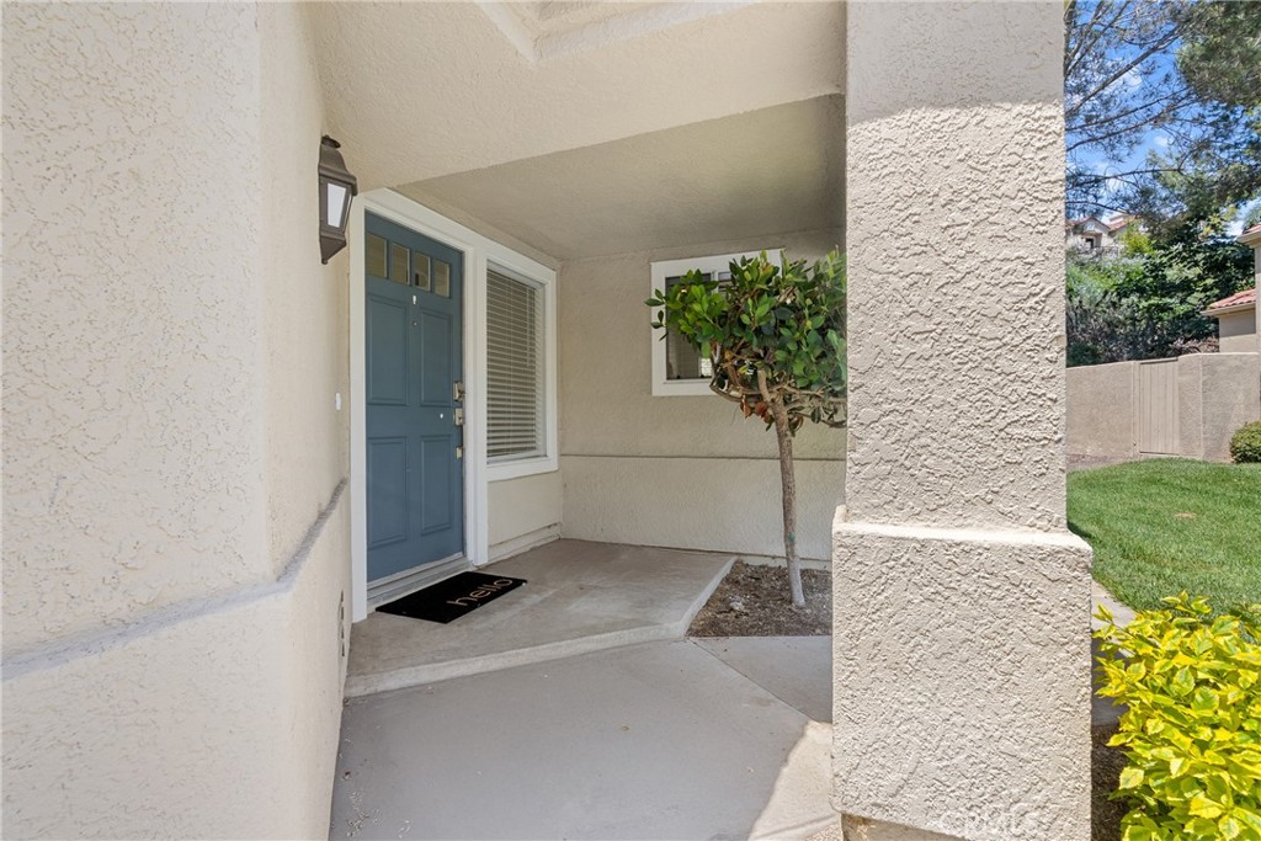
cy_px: 420
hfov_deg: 96.7
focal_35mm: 16
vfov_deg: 73.8
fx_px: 560
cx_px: 630
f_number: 9
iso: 320
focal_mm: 16
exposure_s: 1/200
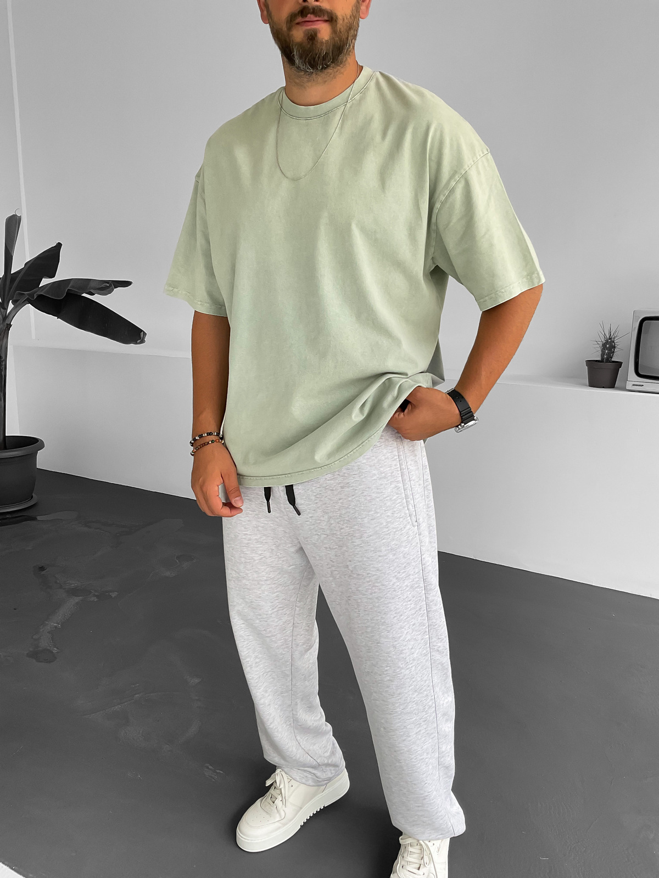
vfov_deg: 61.7
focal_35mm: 29
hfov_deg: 48.2
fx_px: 736
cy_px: 439
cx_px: 330
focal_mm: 3
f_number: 1.8
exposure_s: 1/120
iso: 40
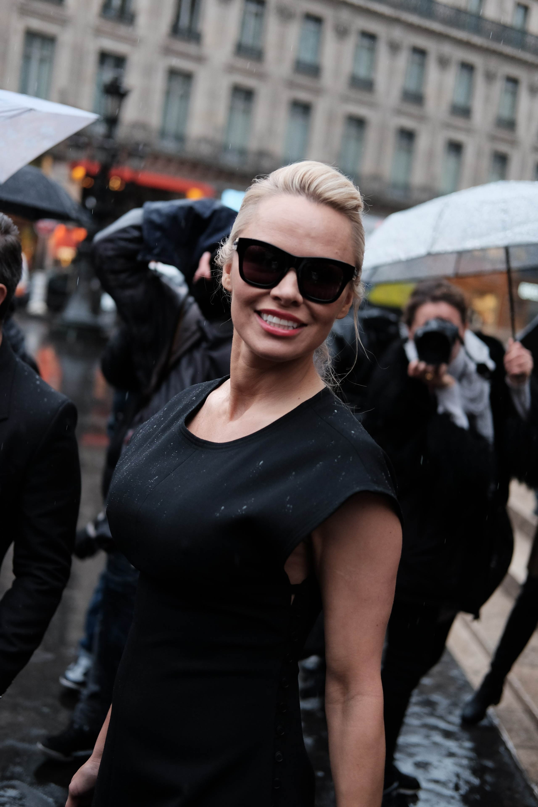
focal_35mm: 53
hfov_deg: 25.5
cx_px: 269
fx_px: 1188
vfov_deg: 37.5
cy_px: 404
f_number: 2
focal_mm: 35
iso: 800
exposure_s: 1/640
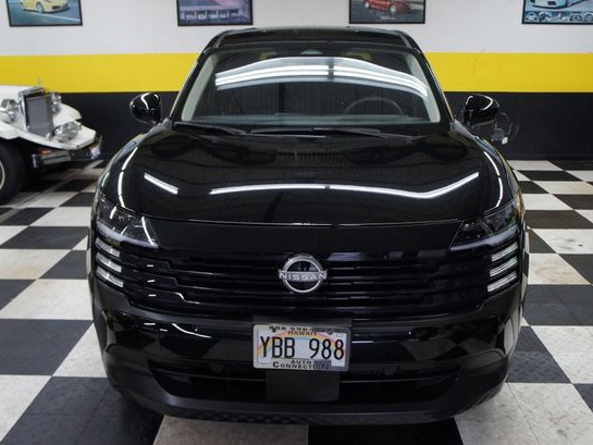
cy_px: 217
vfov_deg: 40.1
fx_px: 609
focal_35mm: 36
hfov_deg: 51.9
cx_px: 309
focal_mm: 21
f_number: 4
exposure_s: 1/40
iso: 320
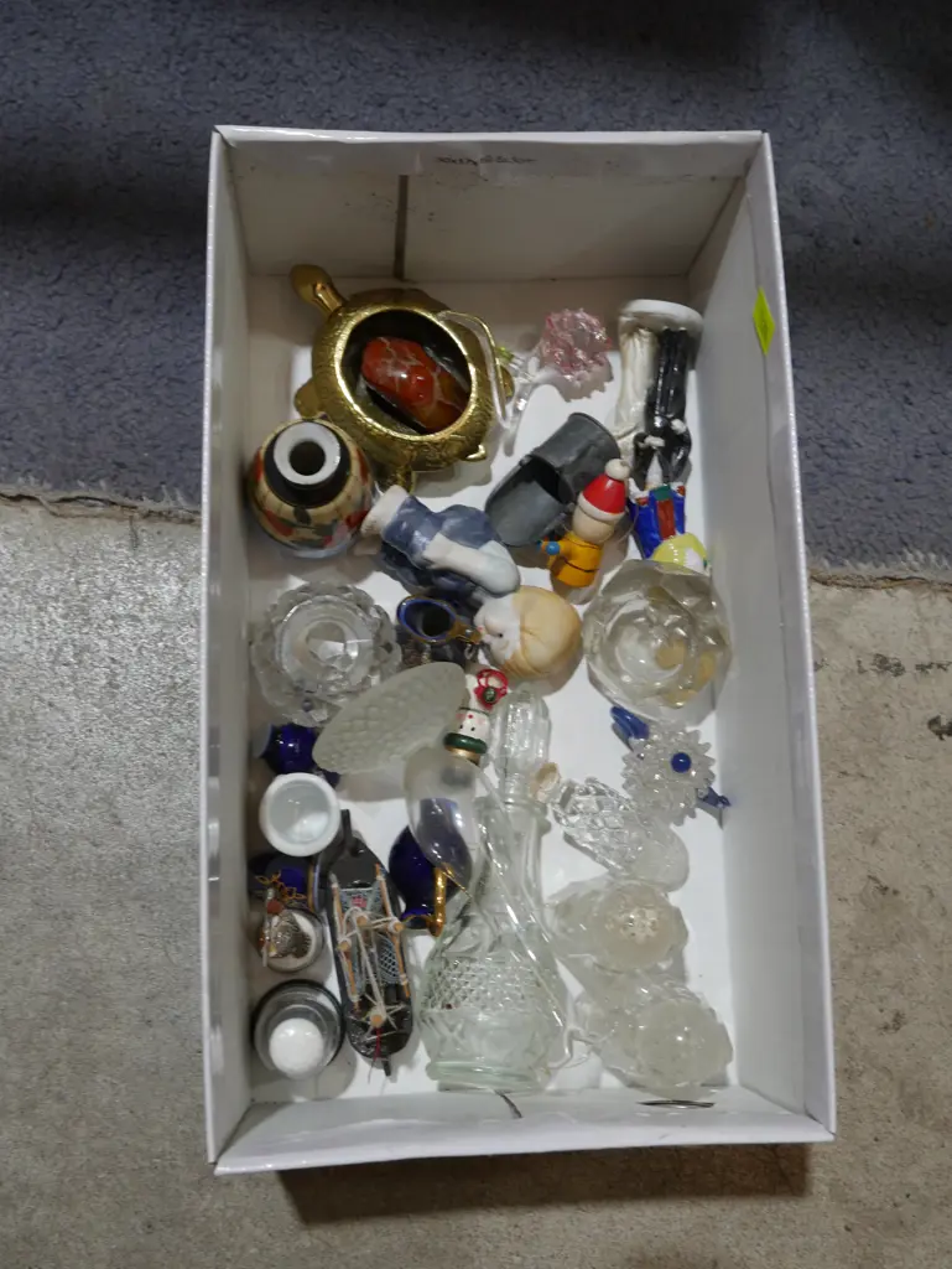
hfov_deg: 36.0
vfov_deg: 46.8
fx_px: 1466
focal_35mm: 40
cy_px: 634
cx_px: 476
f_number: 5.6
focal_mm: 20
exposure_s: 1/60
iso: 320
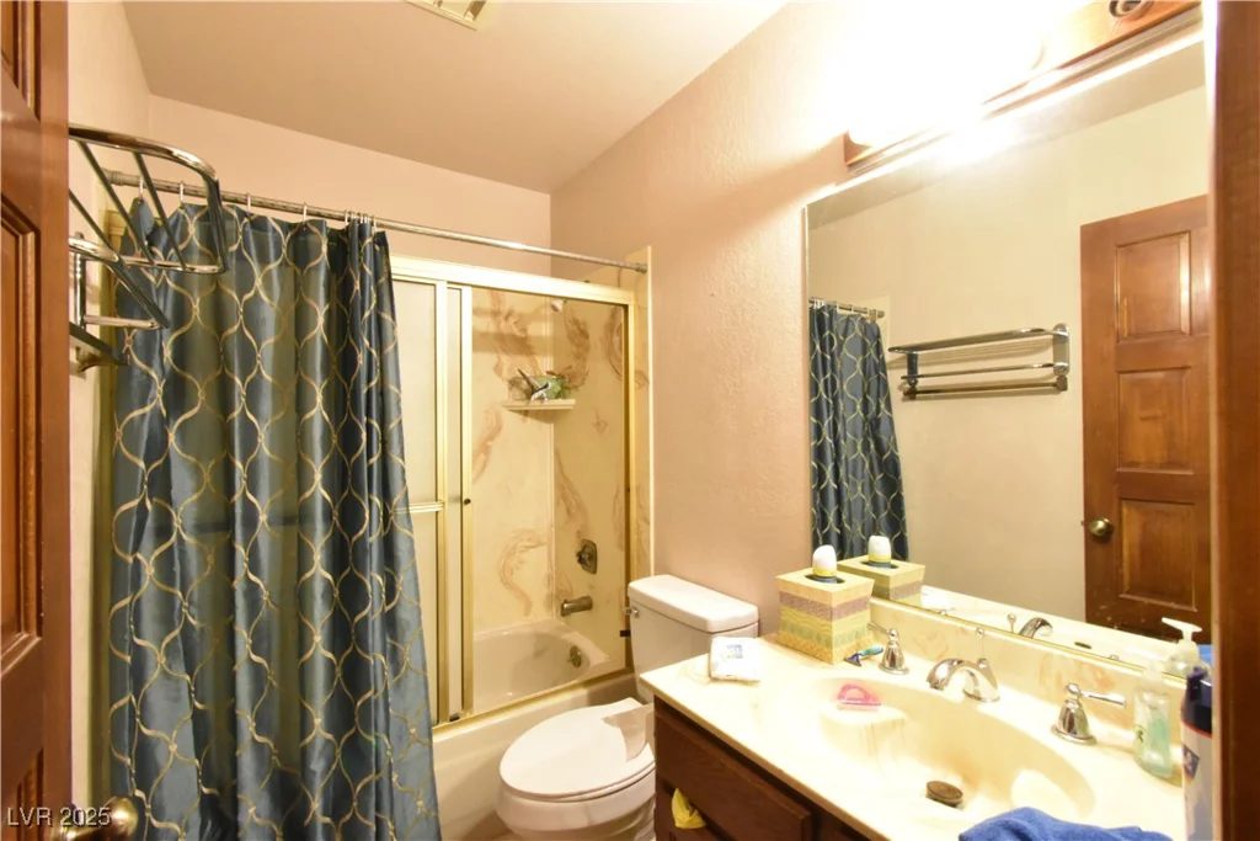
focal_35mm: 15
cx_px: 630
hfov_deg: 100.4
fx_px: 525
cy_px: 420
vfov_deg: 77.3
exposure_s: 1/1.3
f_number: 22
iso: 4000
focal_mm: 10
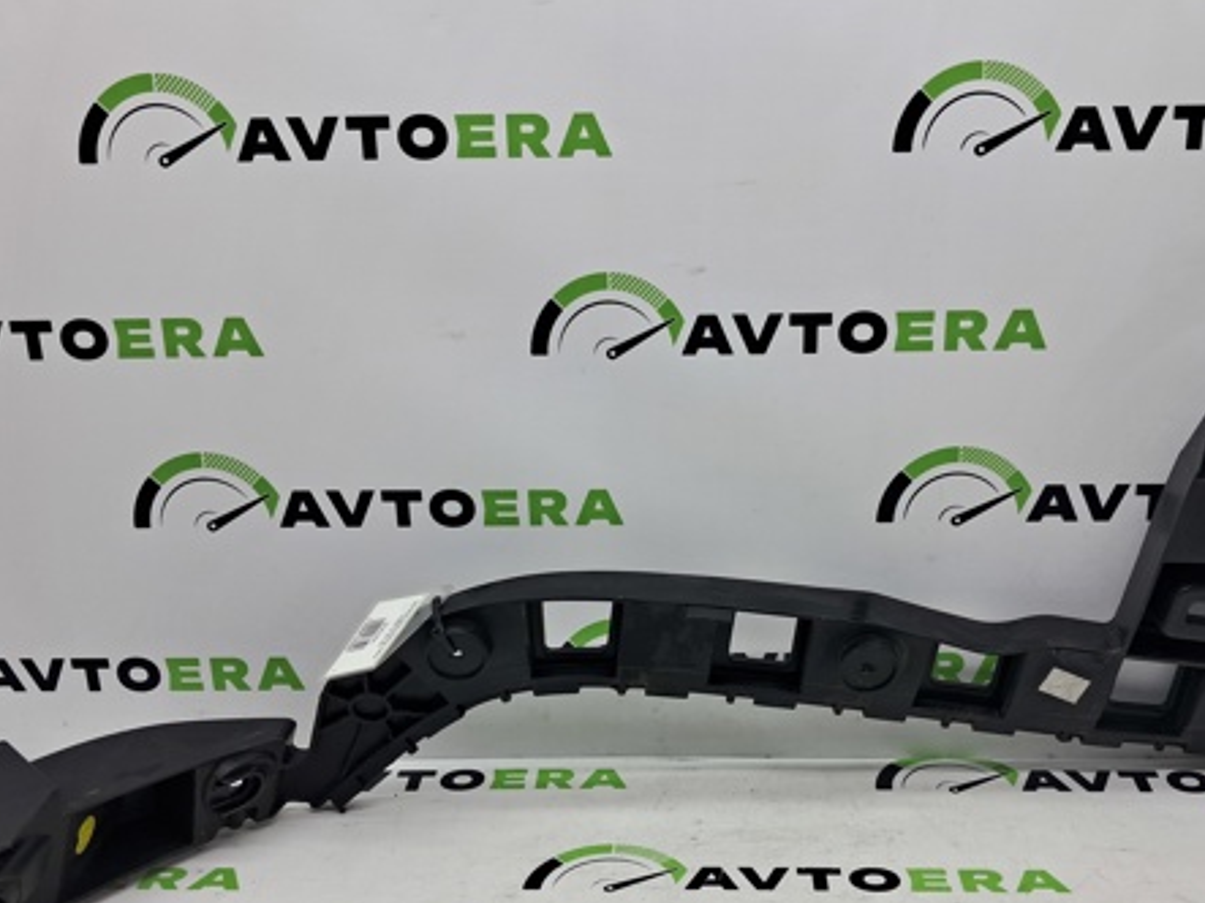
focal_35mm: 39
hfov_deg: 47.8
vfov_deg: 36.5
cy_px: 594
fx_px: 1357
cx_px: 669
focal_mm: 4
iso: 50
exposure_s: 1/120
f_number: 1.8
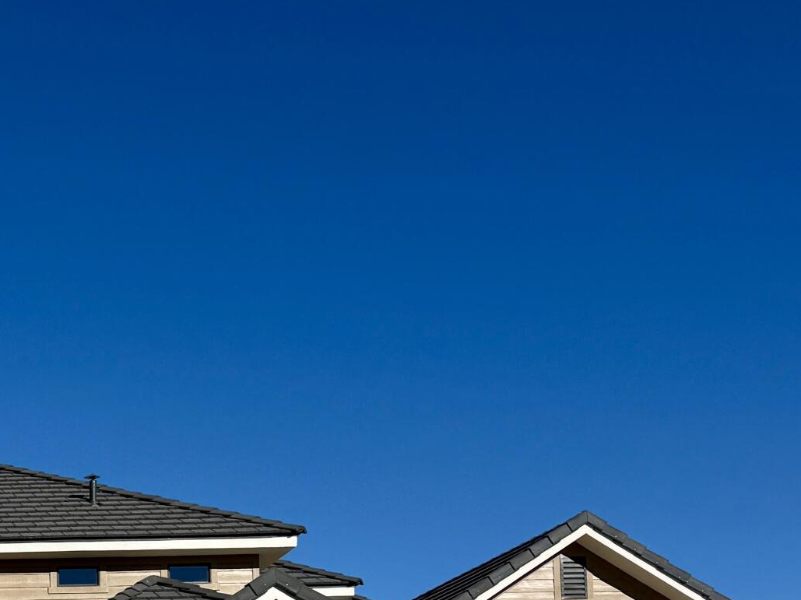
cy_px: 788
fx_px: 1619
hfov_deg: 23.9
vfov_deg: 19.3
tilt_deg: +3.9
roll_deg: +0.1
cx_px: -279
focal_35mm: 70
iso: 80
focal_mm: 6.76
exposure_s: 1/9091
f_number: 1.78
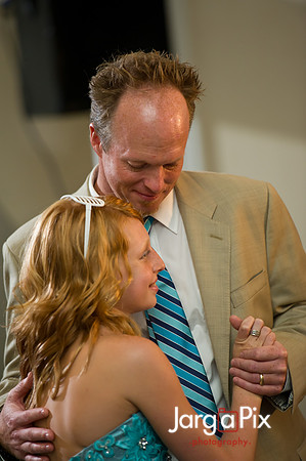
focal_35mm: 200
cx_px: 153
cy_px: 230
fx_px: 2556
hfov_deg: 6.9
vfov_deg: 10.3
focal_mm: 200
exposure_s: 1/125
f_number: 3.2
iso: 1600
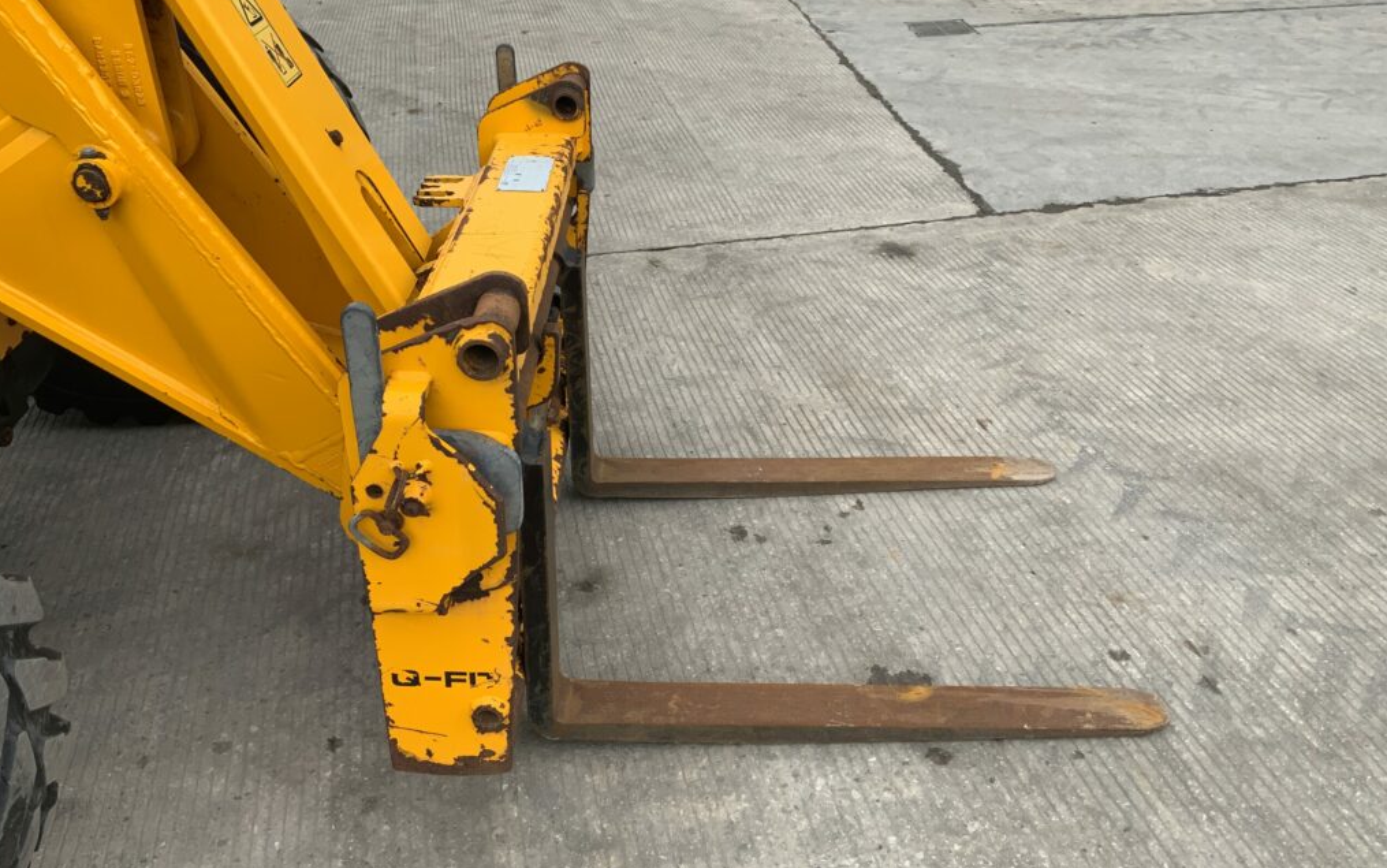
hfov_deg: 61.2
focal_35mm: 31
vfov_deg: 40.6
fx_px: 1172
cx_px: 690
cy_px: 416
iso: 16
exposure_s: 1/635
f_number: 1.8
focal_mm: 3
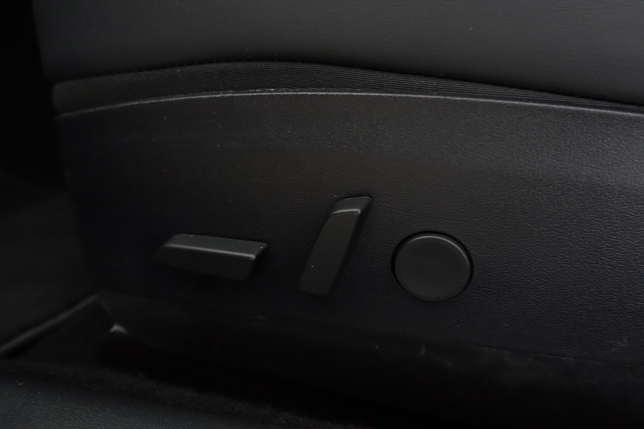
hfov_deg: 73.7
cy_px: 214
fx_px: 429
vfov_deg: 53.1
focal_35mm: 24
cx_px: 322
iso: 1000
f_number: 2.5
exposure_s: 1/20
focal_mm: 8.8
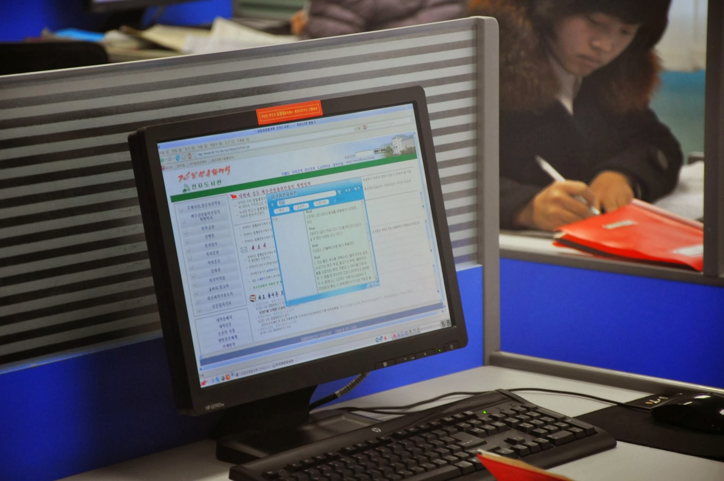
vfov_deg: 8.7
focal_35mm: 158
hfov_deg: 13.1
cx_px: 362
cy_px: 240
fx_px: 3163
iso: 1100
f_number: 5.6
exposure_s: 1/30
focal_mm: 105
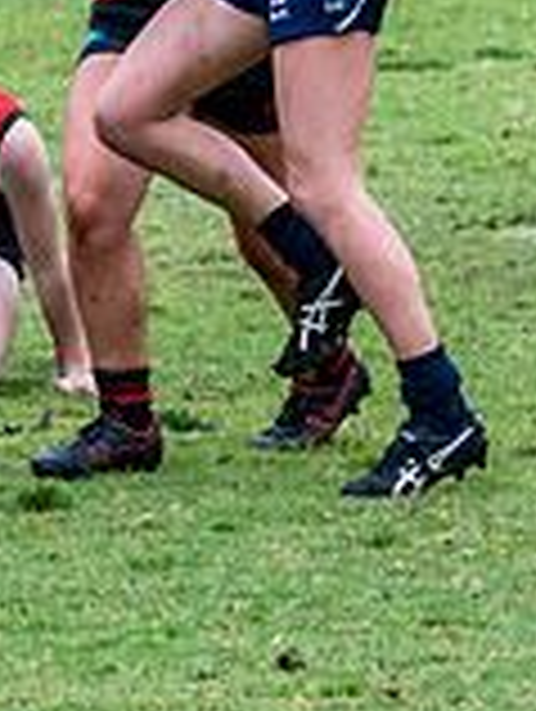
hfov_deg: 1.3
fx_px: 23390
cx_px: -266
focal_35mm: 1136
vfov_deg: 1.7
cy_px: 69
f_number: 7.1
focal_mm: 210
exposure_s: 1/2000
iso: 1250
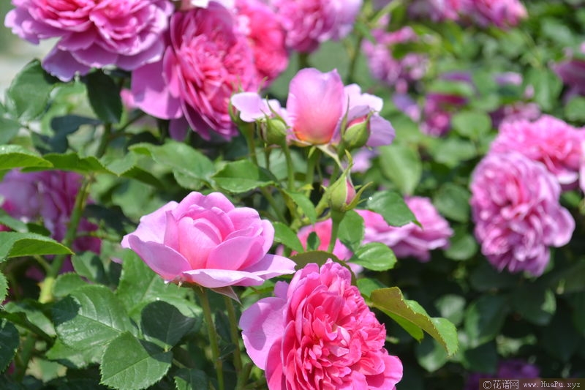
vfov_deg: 16.5
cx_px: 292
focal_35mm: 82
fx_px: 1340
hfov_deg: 24.6
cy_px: 195
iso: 100
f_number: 7.1
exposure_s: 1/200
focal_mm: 55
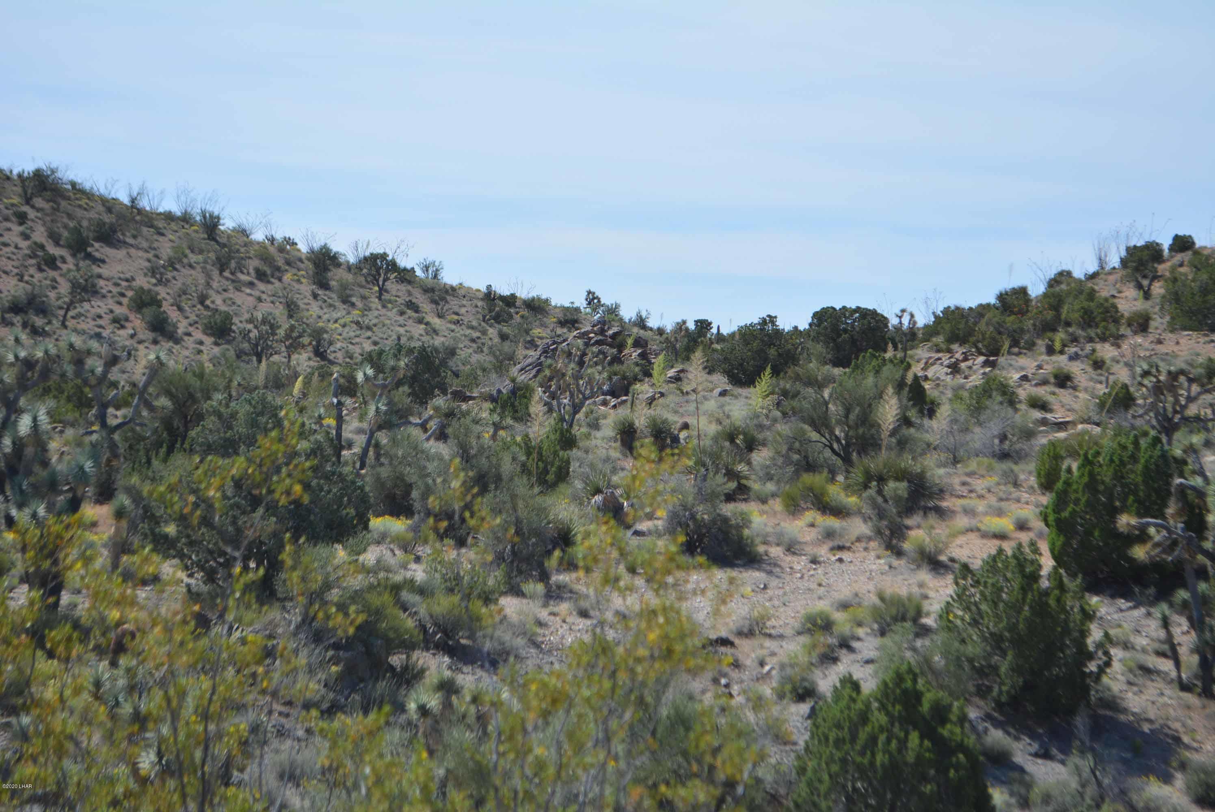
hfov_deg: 24.6
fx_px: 2786
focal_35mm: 82
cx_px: 608
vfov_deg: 16.6
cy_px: 406
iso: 400
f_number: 7.1
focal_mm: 55
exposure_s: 1/1600
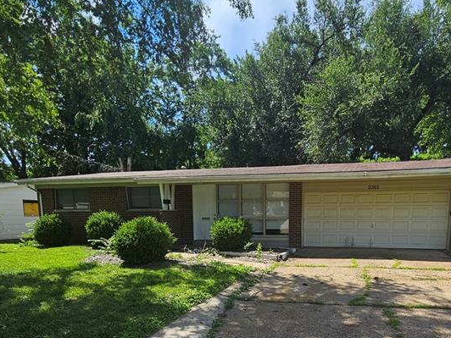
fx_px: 326
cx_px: 268
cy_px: 264
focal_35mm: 25
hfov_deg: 68.8
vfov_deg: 51.8
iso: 50
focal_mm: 2.2
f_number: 2.2
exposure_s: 1/1441
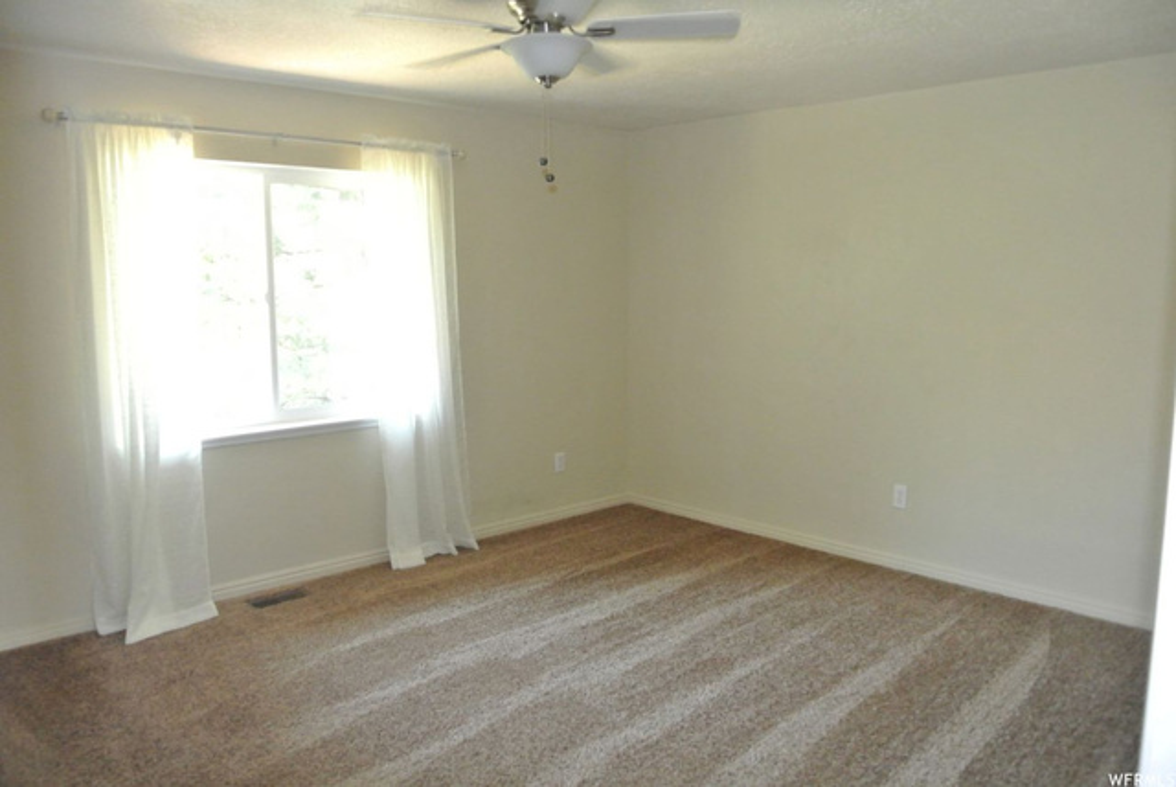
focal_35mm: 27
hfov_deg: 67.3
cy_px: 394
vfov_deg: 48.0
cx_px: 588
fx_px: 883
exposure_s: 1/60
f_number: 3.5
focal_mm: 10
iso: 1250
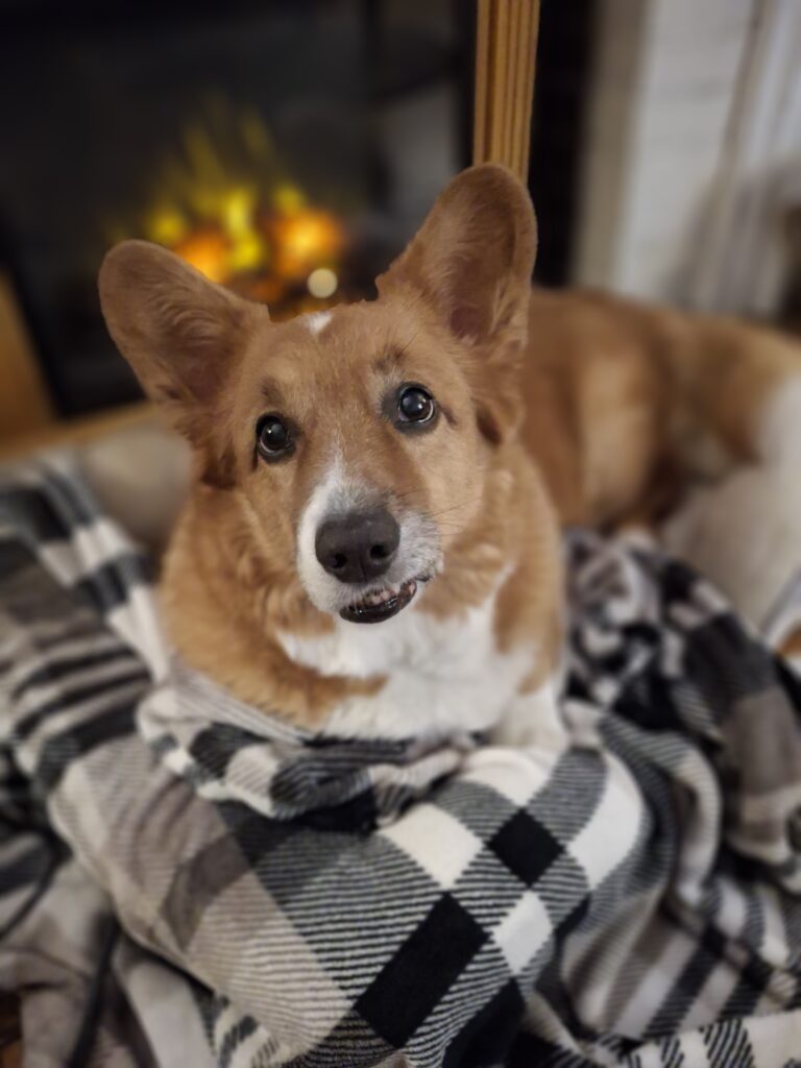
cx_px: 400
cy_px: 534
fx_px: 771
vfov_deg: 69.4
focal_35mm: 25
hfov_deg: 54.9
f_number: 1.8
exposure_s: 1/17
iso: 1600
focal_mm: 4.69
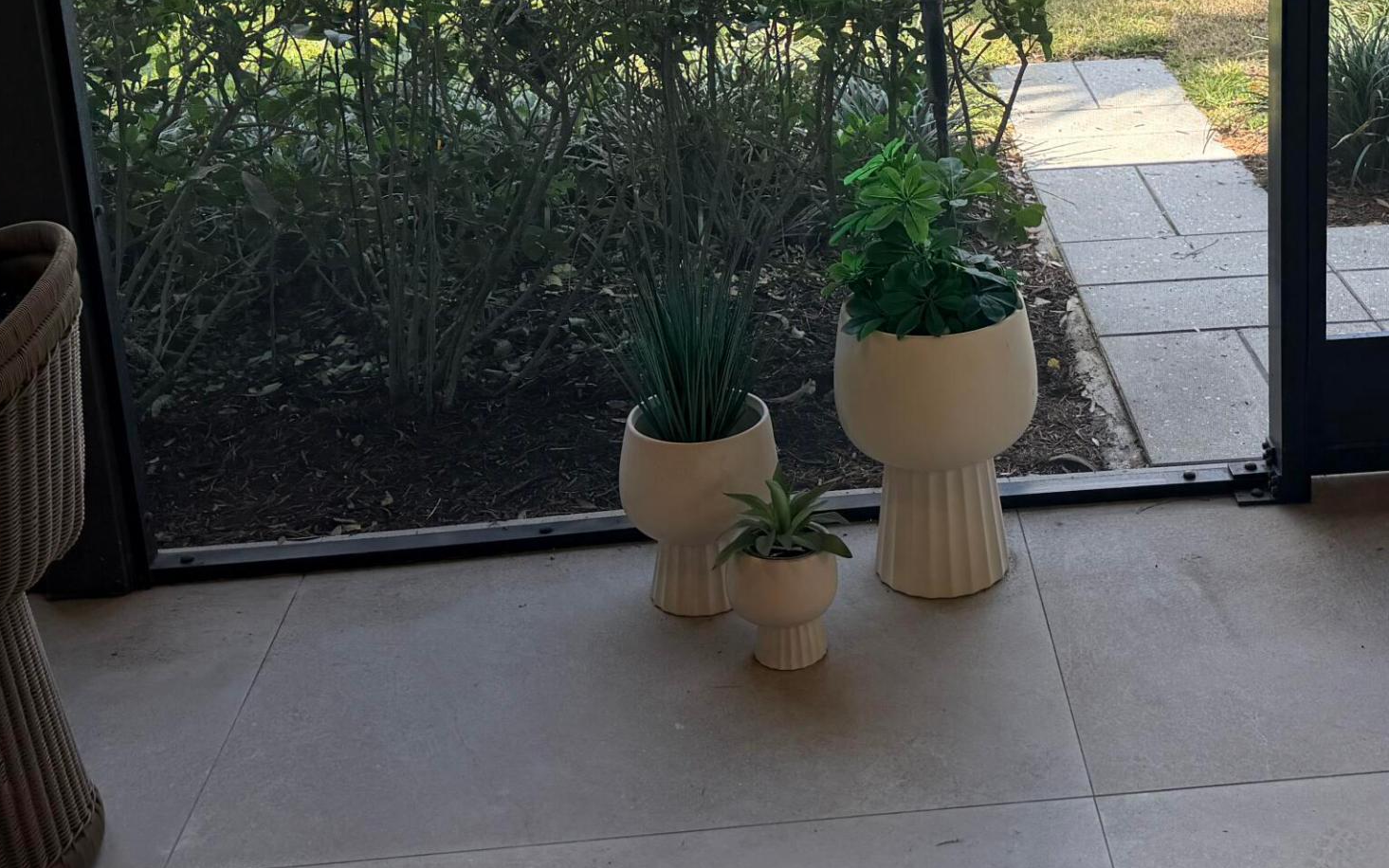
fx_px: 1893
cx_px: 957
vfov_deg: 24.8
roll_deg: +2.1
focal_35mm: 50
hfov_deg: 39.7
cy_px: 36
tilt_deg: -12.8
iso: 80
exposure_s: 1/555
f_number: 1.78
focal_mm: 6.76
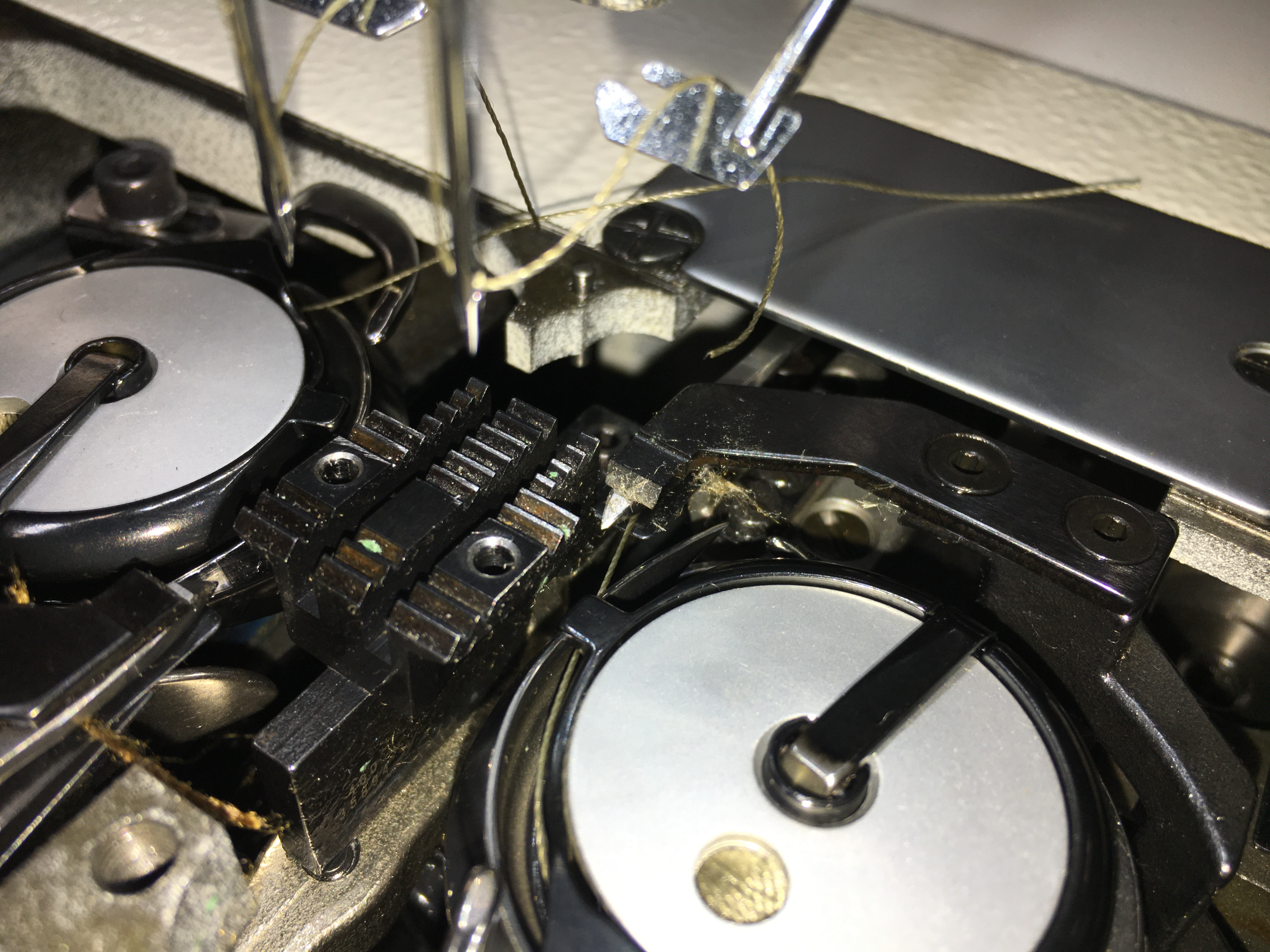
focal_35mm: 29
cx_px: 635
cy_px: 476
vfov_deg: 48.2
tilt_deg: -45.1
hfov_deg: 61.7
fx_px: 1064
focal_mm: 4.15
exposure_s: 1/190
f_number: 2.2
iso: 25
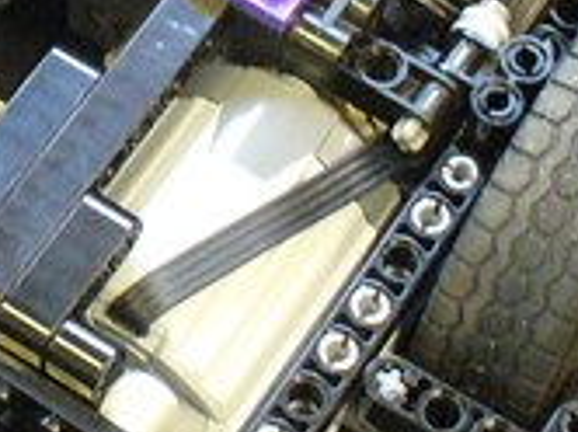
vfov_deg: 10.3
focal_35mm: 143
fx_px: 2384
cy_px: 42
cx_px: -21
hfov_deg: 13.6
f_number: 2.8
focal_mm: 6.1
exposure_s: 1/20
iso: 400
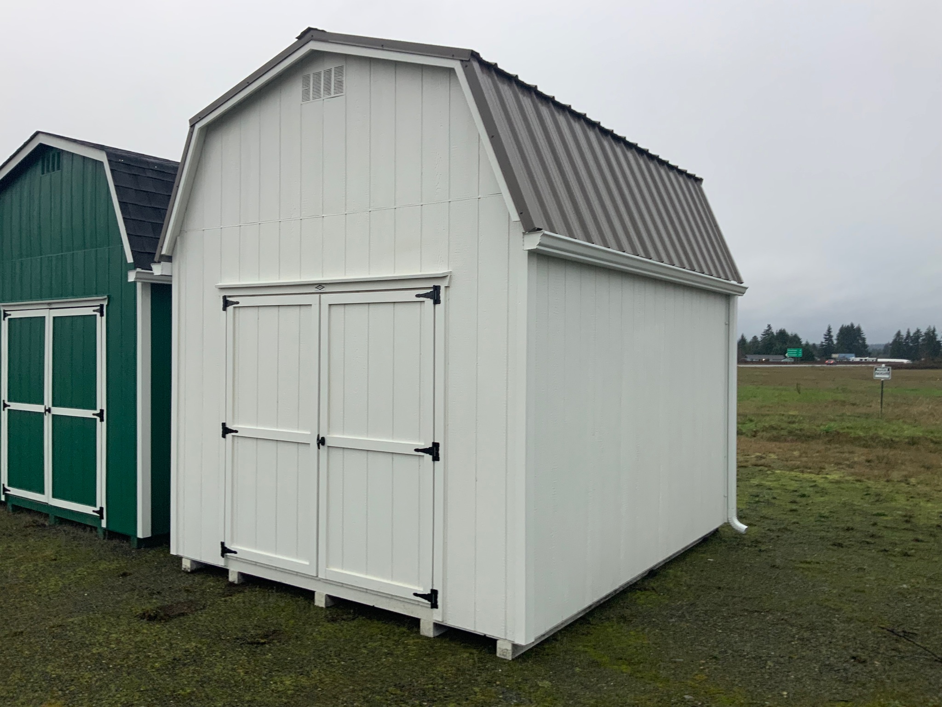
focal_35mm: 29
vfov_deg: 48.2
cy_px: 354
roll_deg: +1.4
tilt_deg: +1.0
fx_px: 789
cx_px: 471
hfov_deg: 61.7
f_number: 1.8
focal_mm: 3
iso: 40
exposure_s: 1/60
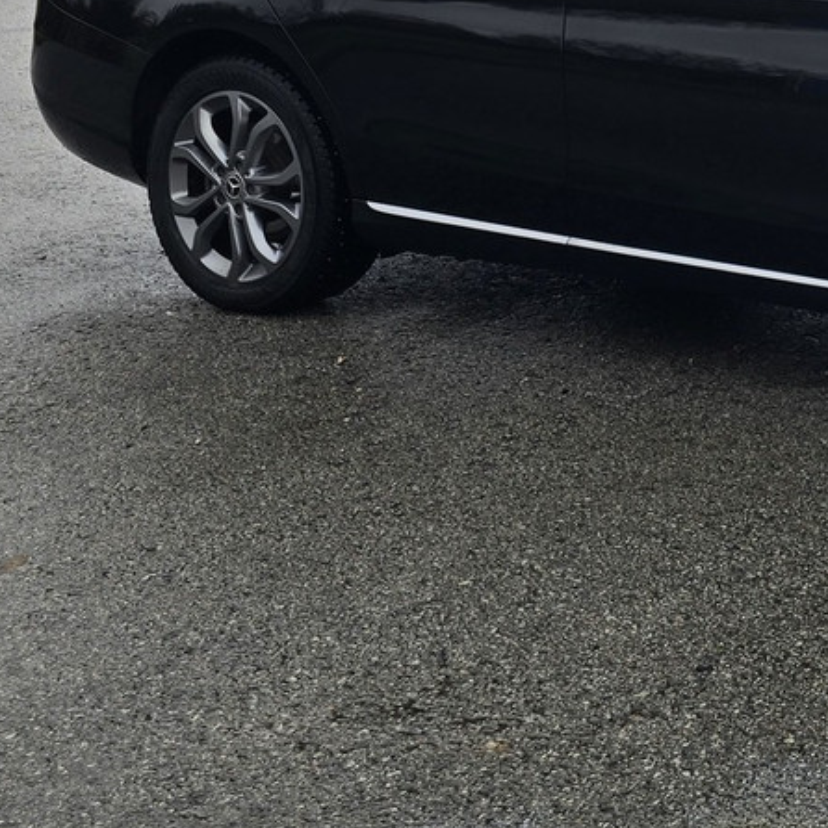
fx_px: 1976
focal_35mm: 73
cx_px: 1118
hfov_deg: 21.2
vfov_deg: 22.0
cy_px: -154
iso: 20
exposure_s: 1/180
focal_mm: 6.3
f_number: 1.7
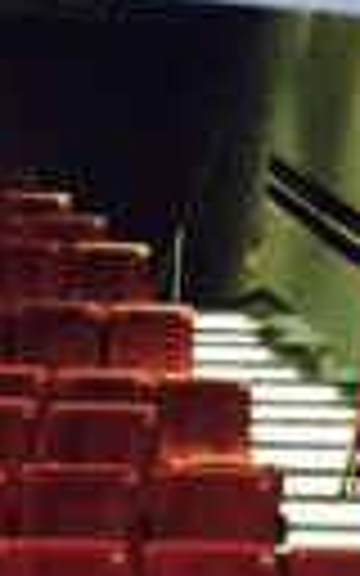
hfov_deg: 8.4
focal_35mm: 144
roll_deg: -1.9
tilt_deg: -10.4
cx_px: -464
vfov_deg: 13.2
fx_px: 2260
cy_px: 999
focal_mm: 4.15
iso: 640
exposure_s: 1/15
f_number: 2.2
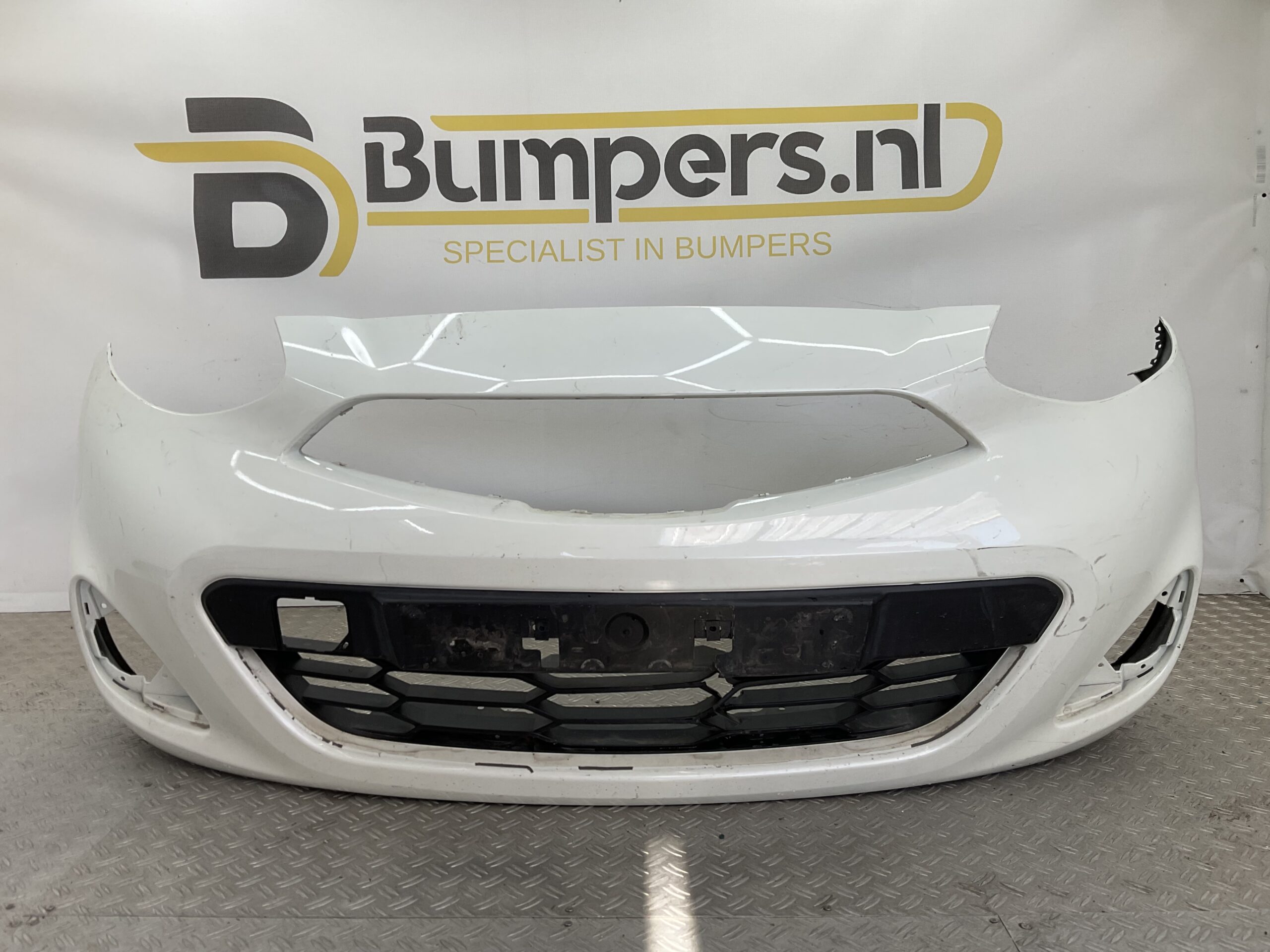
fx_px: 1064
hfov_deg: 61.7
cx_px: 635
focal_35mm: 29
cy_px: 476
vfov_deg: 48.2
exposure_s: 1/210
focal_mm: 3
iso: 16
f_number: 1.8
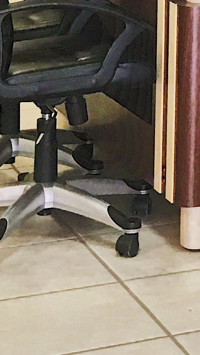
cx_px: 388
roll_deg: +0.2
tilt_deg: +3.4
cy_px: -275
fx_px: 1434
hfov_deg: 7.7
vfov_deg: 12.9
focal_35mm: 152
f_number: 2.2
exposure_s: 1/30
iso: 32
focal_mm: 4.15
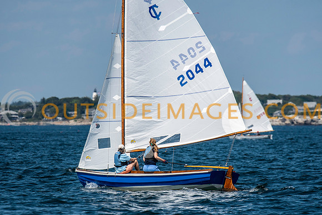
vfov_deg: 2.8
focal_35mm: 492
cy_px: 117
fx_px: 4400
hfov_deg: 4.2
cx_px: 161
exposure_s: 1/4000
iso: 320
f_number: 5.6
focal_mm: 300
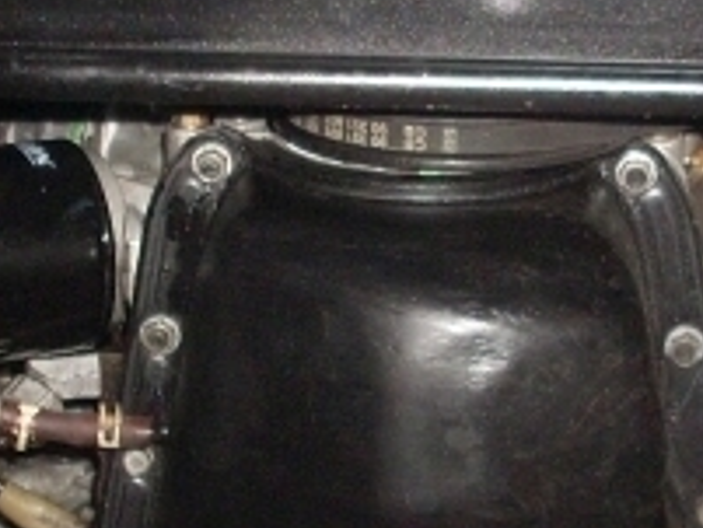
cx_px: 504
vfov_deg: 10.8
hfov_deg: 14.2
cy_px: 215
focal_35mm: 138
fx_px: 2804
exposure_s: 1/60
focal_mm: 6.2
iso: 200
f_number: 2.8
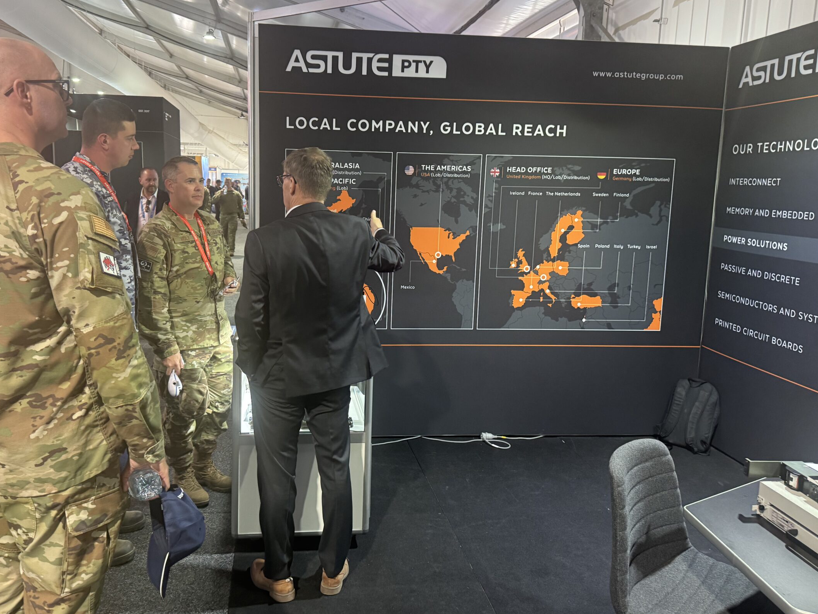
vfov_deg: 48.2
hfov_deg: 61.5
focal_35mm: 29
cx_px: 365
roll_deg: -1.0
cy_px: 290
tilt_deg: -7.9
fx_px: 685
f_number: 1.78
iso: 400
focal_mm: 6.76
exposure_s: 1/50
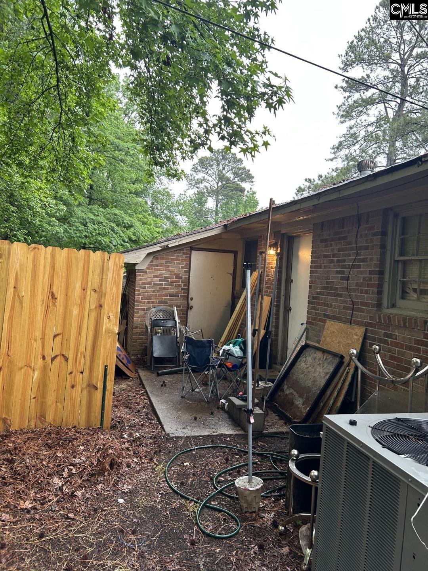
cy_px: 286
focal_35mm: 26
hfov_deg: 53.1
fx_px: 429
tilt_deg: -3.1
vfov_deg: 67.3
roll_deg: -4.1
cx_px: 214
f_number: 1.5
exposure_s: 1/121
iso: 80
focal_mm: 5.7
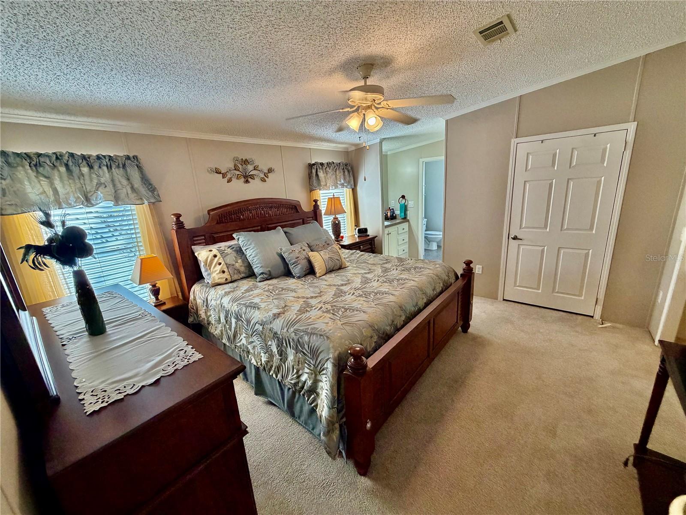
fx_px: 277
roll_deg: +3.6
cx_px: 343
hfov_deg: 102.1
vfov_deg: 85.7
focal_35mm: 14
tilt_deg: -14.8
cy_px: 258
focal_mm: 2.22
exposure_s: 1/120
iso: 320
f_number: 2.2
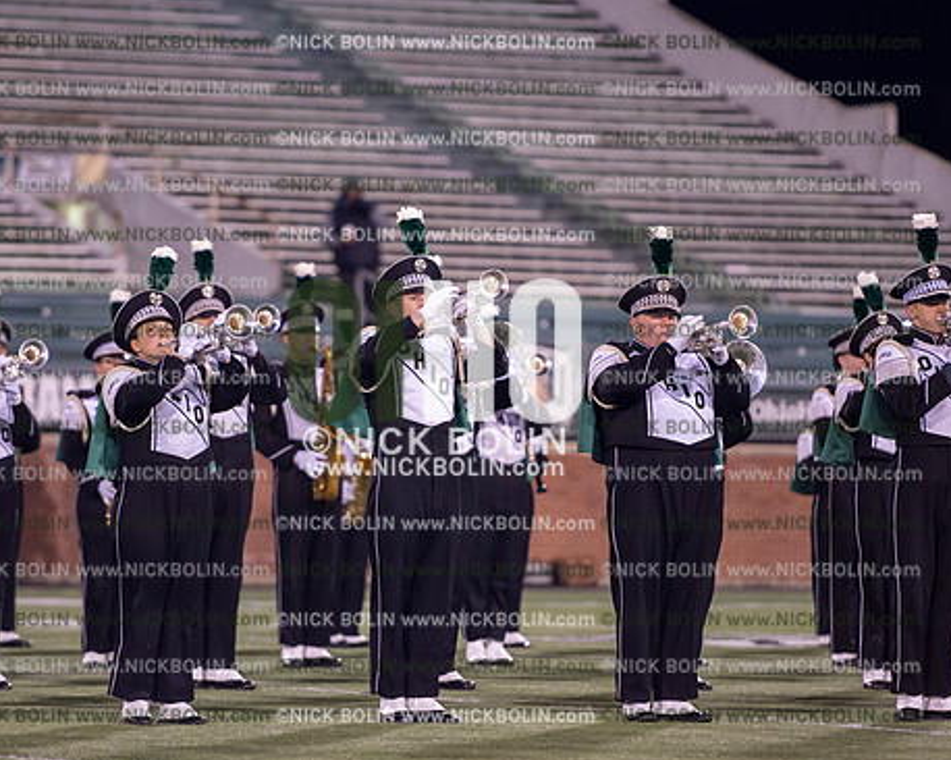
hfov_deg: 8.1
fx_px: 6696
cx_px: 434
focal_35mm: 238
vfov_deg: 6.5
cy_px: 379
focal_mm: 200
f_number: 2.8
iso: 2500
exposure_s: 1/1250
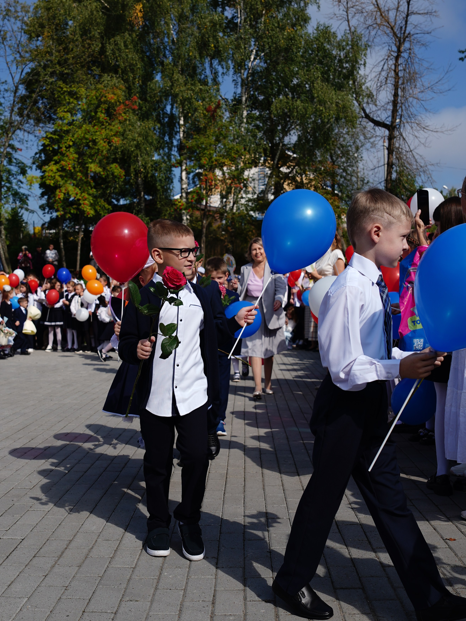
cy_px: 304
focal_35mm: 39
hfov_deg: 36.8
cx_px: 233
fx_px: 700
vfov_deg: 47.9
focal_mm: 24
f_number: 4
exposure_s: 1/1250
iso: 80
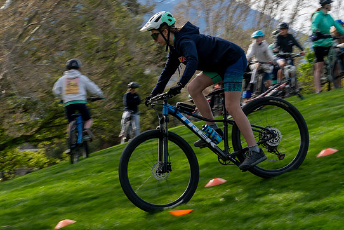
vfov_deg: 8.4
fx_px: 1568
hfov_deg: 12.5
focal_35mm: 164
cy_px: 79
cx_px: 124
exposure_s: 1/100
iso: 200
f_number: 13
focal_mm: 70
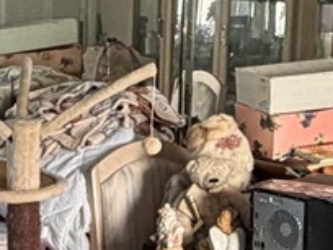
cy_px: 57
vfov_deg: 13.4
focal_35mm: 110
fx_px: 1058
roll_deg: -1.6
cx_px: 178
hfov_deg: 17.9
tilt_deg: -4.5
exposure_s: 1/64
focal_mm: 2.22
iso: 320
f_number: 2.2
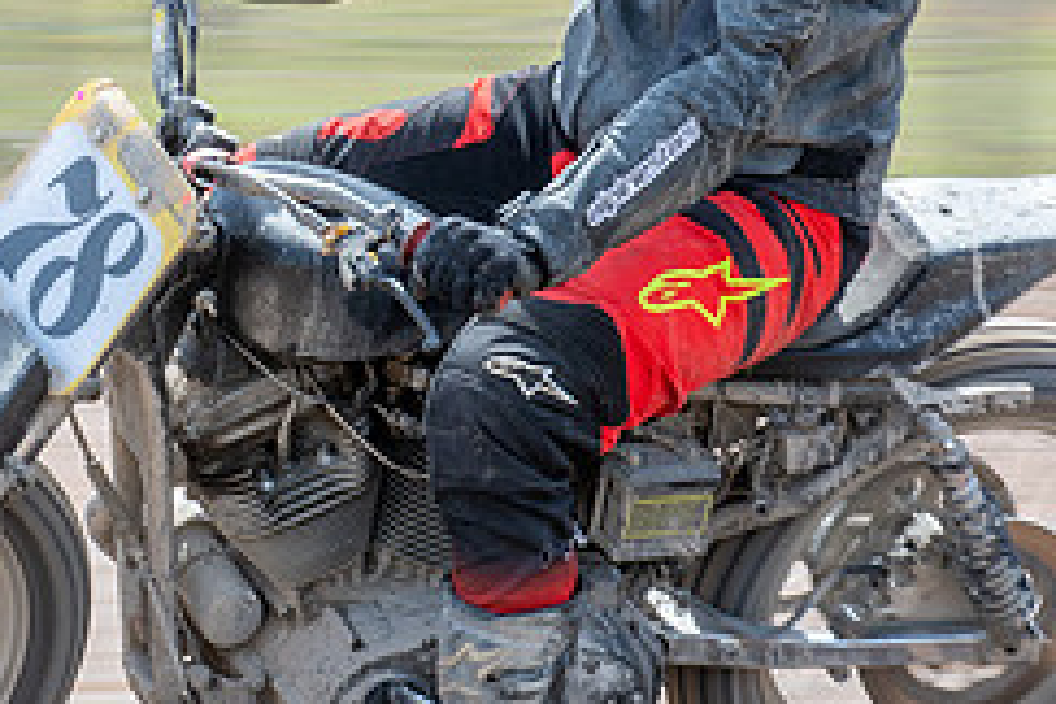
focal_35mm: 333
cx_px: 105
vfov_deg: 4.1
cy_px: 242
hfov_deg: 6.2
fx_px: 9767
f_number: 8
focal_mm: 66
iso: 160
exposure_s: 1/160
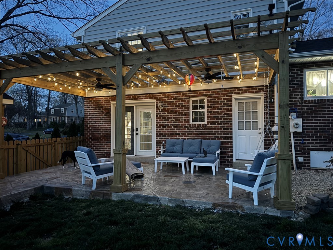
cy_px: 125
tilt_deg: +0.5
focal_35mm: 24
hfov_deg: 71.6
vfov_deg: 56.8
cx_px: 166
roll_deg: +0.5
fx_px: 231
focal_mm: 6.86
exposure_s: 1/12
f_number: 1.78
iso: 1000
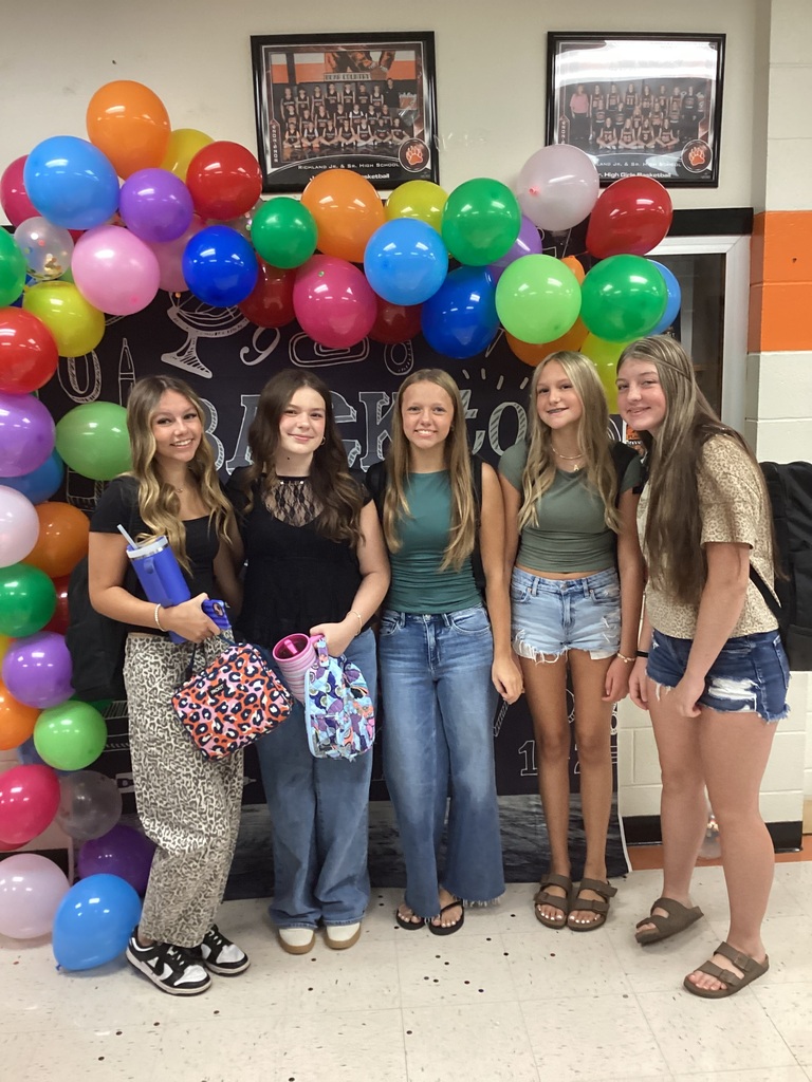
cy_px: 541
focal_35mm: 31
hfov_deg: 45.4
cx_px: 406
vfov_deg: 58.4
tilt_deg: -10.1
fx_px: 970
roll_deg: +1.4
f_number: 2.4
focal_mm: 3.3
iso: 320
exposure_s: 1/60
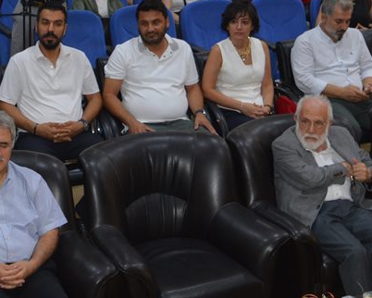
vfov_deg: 17.7
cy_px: 68
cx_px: 124
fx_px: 947
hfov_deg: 22.1
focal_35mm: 86
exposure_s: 1/60
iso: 450
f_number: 3.5
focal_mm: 18
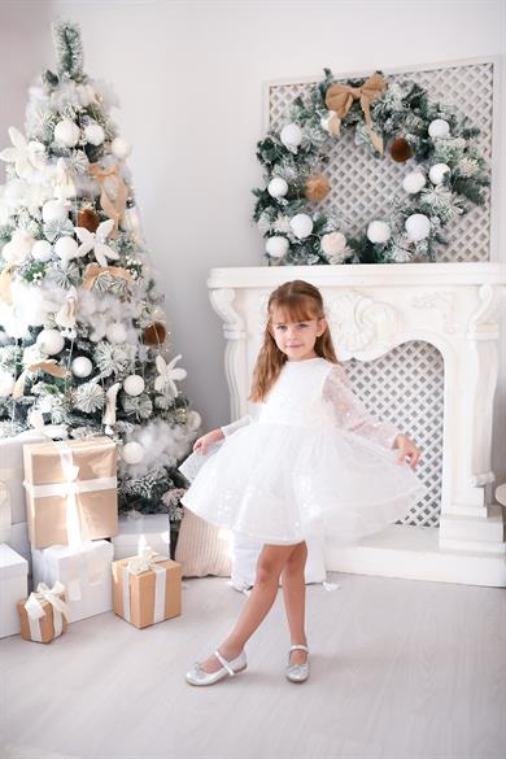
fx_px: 738
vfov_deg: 54.4
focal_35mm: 35
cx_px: 253
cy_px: 380
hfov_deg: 37.9
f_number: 2
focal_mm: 35
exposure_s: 1/250
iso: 100
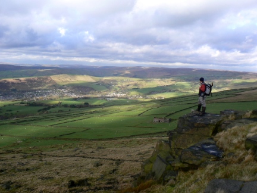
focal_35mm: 36
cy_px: 96
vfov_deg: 39.7
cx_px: 128
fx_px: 267
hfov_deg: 51.4
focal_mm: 6
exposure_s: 1/250
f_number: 5.6
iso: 80
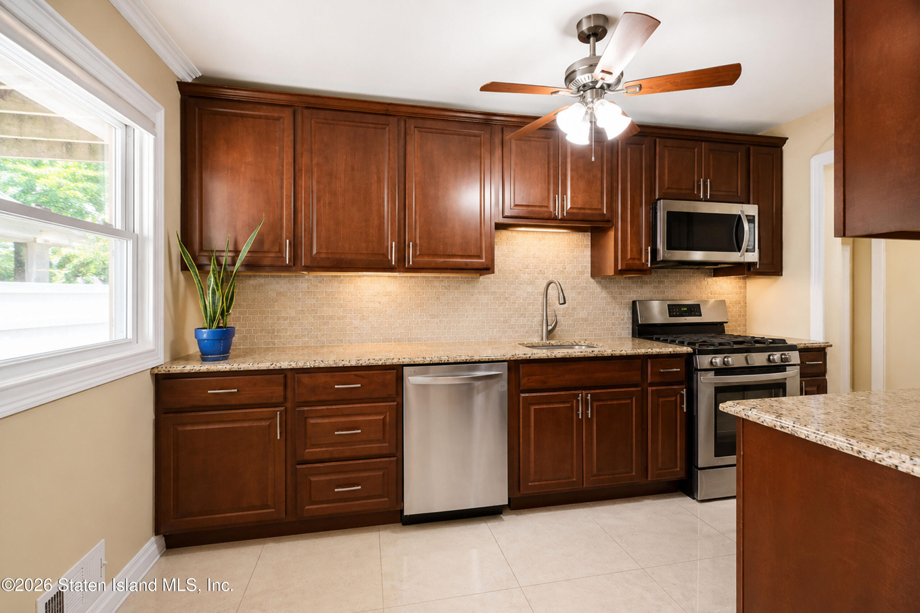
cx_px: 460
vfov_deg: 77.3
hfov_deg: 100.4
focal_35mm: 15
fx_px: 383
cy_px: 306
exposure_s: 1/40
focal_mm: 10
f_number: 4.5
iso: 1600
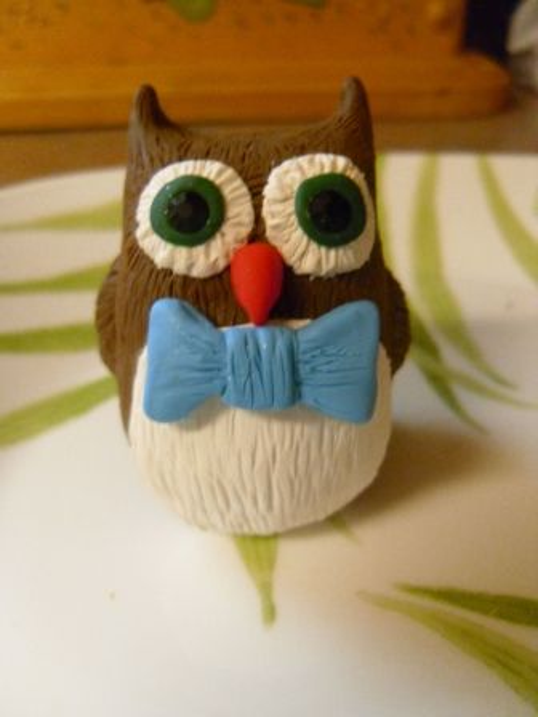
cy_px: 358
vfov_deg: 54.0
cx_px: 269
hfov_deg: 41.8
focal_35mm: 34
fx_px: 705
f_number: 2.8
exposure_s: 1/16
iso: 800
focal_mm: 6
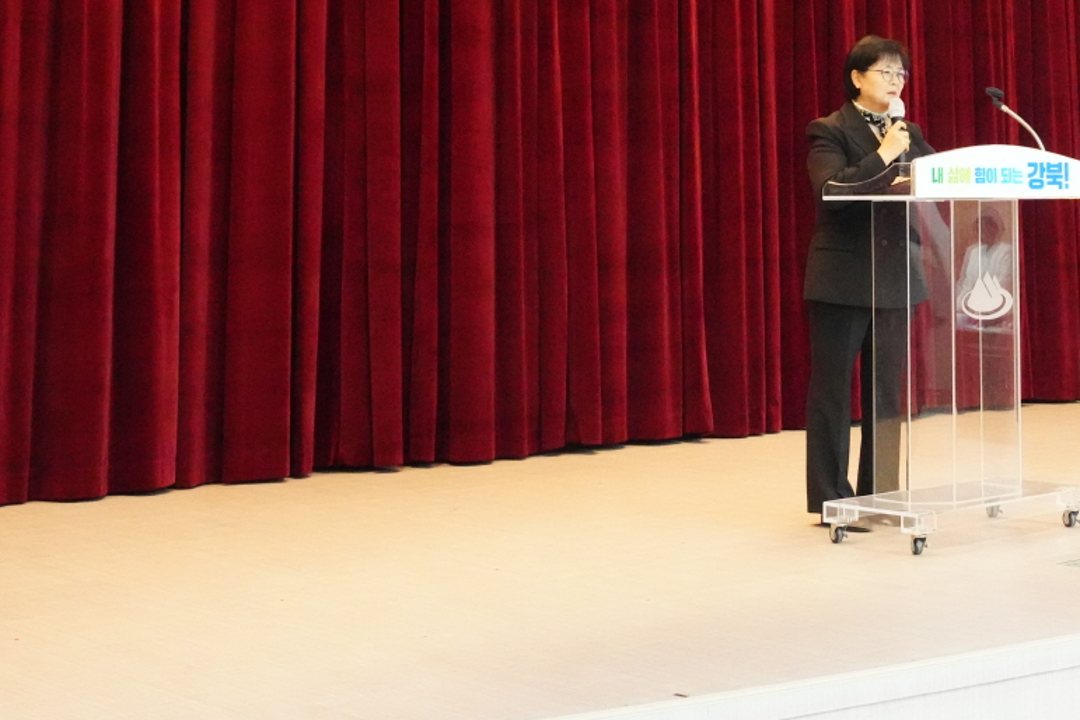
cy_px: -69
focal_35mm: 70
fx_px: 2100
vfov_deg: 18.7
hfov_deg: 28.1
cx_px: 895
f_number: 5.6
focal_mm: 30
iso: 16000
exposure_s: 1/160
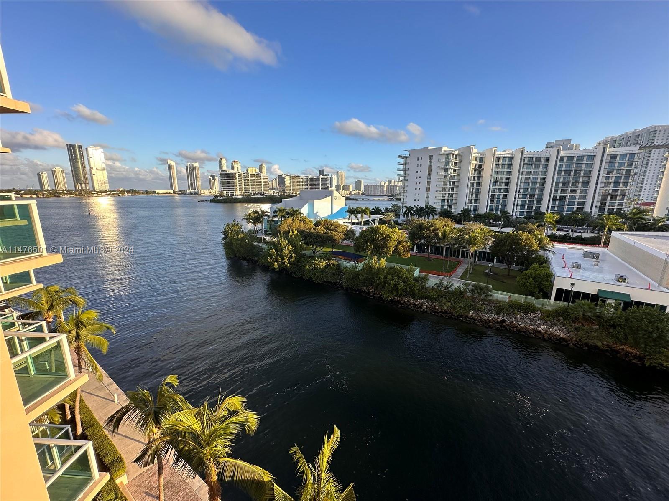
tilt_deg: -12.6
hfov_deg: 102.1
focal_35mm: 14
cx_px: 334
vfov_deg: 85.7
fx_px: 271
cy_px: 250
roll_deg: -0.6
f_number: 2.2
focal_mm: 2.22
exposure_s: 1/572
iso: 40
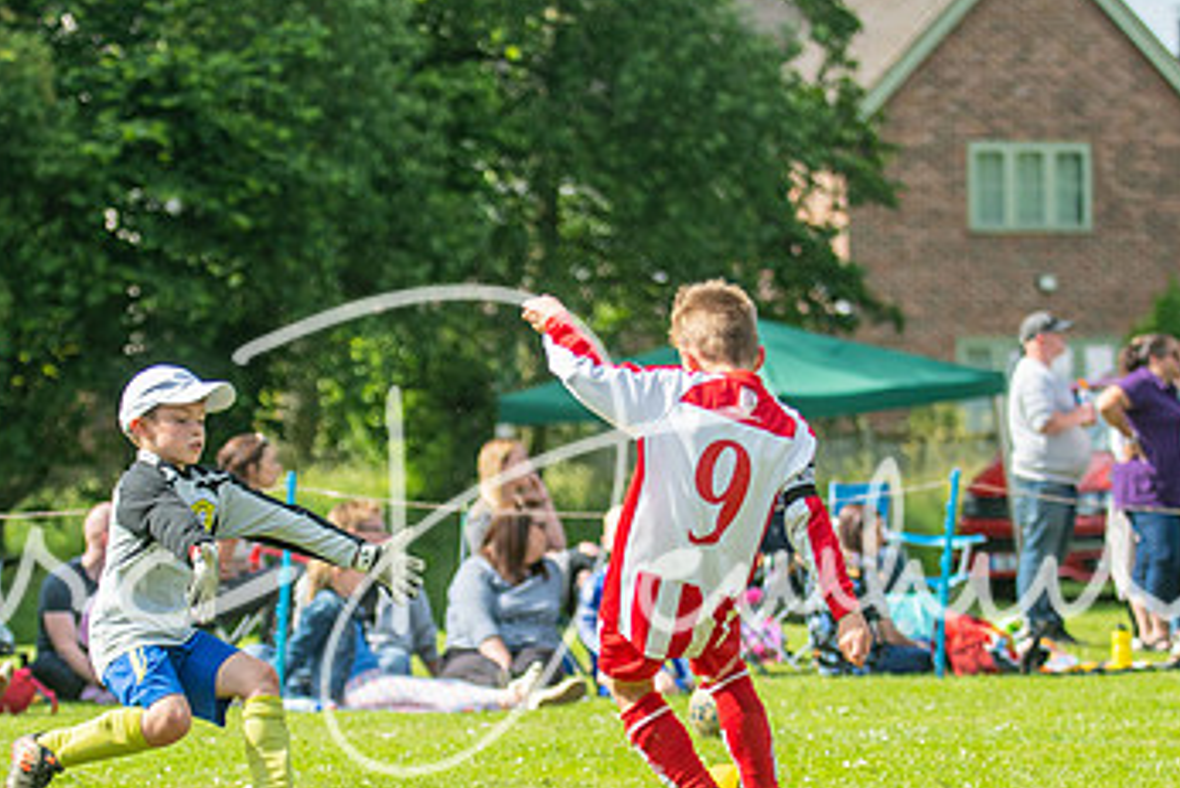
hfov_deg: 9.1
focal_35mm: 226
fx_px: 7410
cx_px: 481
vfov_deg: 6.1
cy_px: 558
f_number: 3.2
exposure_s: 1/1600
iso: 250
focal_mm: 90
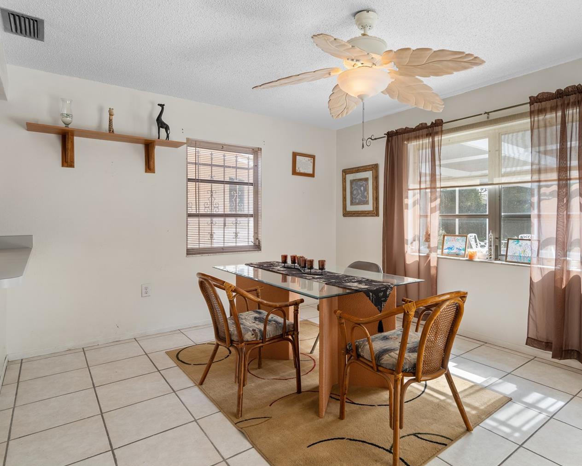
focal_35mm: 19
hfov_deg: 83.0
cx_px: 324
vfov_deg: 70.8
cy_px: 222
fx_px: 327
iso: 320
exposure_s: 1/1.67
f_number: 9
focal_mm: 16
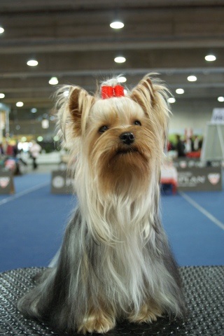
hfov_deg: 29.9
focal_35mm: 45
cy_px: 168
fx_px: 420
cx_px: 112
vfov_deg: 43.6
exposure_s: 1/13
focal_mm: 30
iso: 400
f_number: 4.5
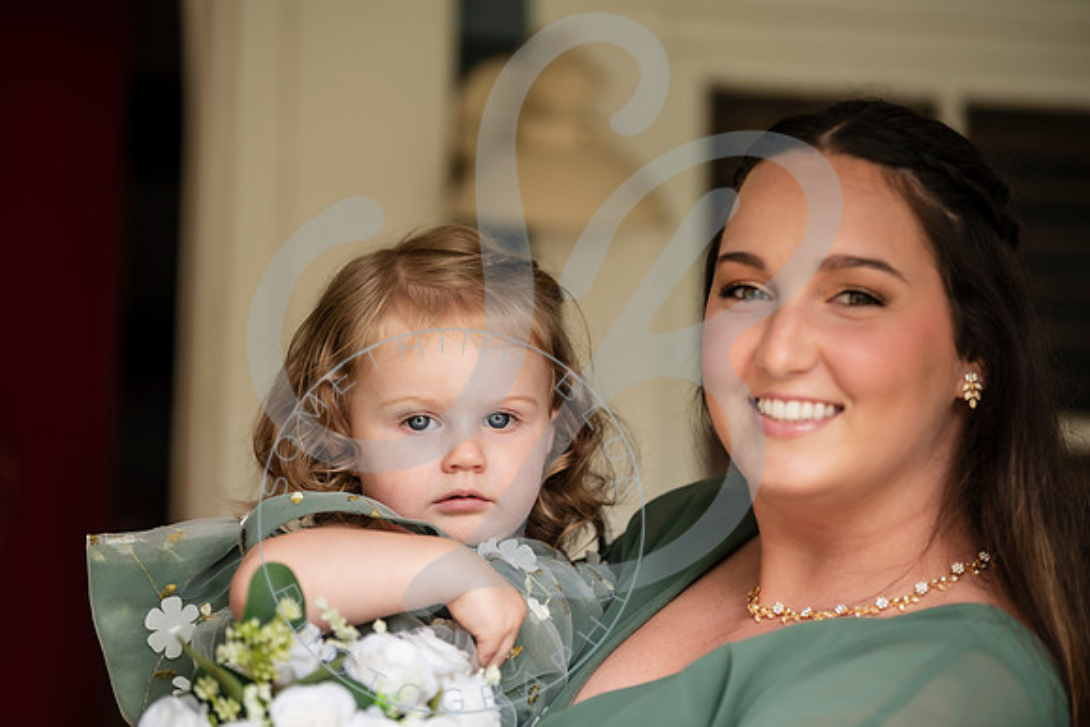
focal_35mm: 145
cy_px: 364
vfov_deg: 9.5
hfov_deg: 14.2
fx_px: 4391
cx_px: 545
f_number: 2.8
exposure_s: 1/125
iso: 320
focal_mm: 145
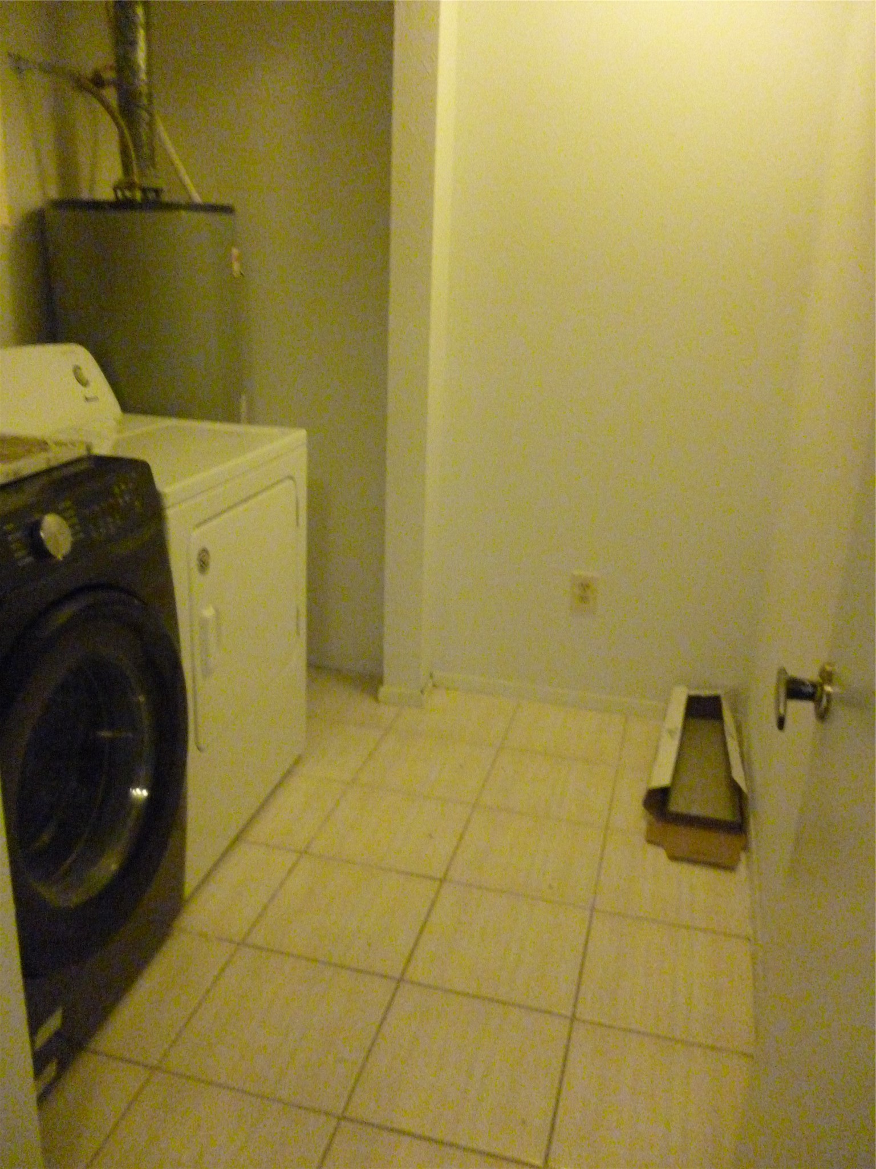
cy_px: 584
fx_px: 945
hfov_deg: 49.7
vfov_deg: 63.4
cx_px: 438
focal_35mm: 28
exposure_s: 1/30
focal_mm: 5
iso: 1000
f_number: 3.1
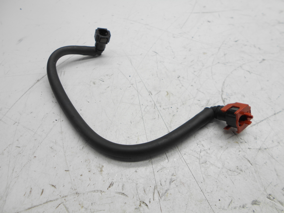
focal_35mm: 26
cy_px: 106
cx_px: 142
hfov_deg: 67.3
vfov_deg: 53.1
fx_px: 213
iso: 80
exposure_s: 1/60
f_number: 3.2
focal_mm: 4.6
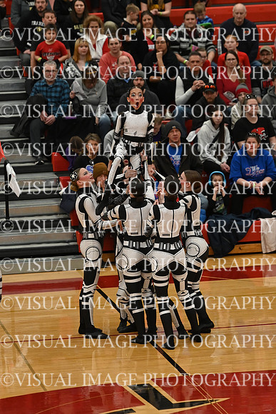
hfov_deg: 7.0
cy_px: 207
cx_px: 138
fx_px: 2241
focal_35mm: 195
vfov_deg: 10.5
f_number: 4
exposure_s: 1/400
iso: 3200
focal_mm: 130
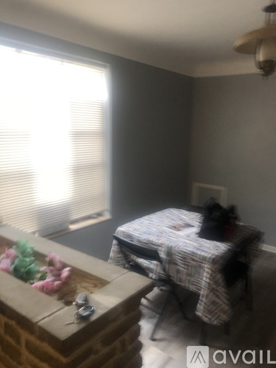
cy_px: 184
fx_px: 298
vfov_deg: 63.5
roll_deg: -1.0
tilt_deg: -10.4
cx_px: 138
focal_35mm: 28
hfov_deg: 49.7
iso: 40
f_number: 1.8
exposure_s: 1/24
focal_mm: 3.99
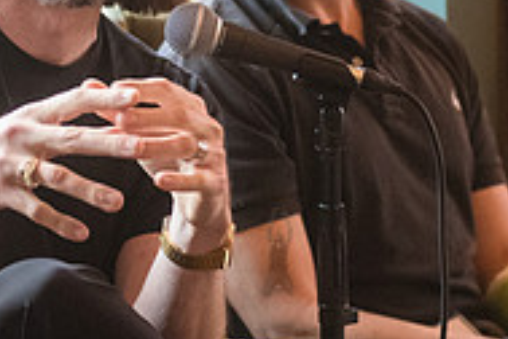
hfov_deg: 8.3
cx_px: 277
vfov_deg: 5.5
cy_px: -12
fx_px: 3499
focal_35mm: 248
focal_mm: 80
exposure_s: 1/200
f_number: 3.5
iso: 5000
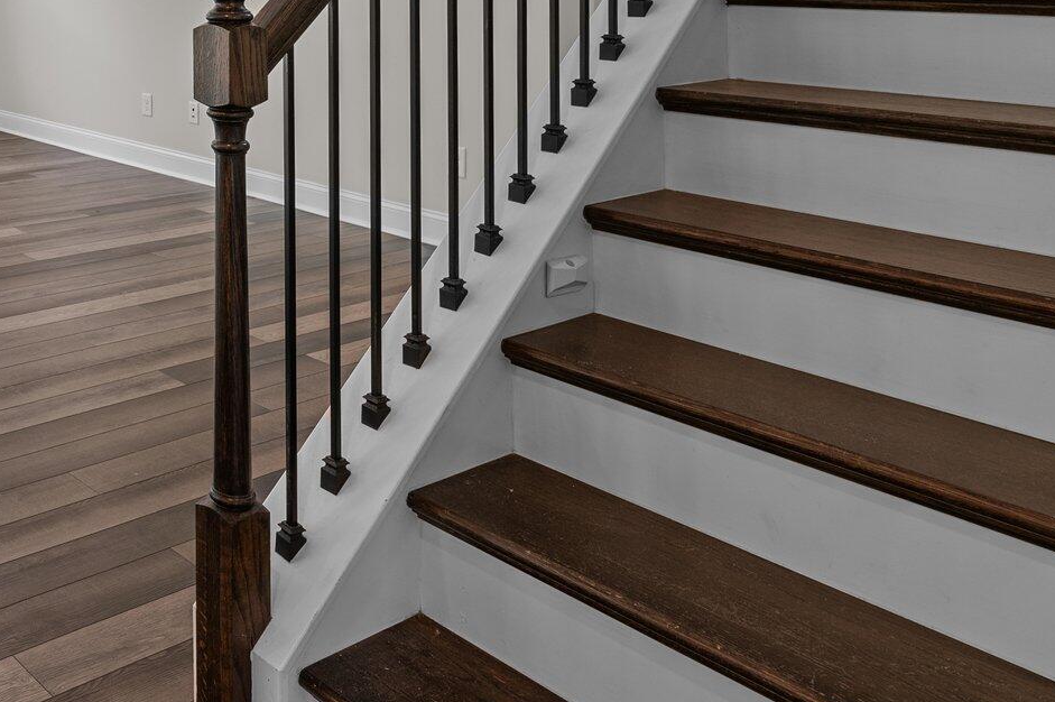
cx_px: -25
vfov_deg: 32.7
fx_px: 1084
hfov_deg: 43.6
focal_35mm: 37
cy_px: -15
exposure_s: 1/15
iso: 400
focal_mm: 17
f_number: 6.3
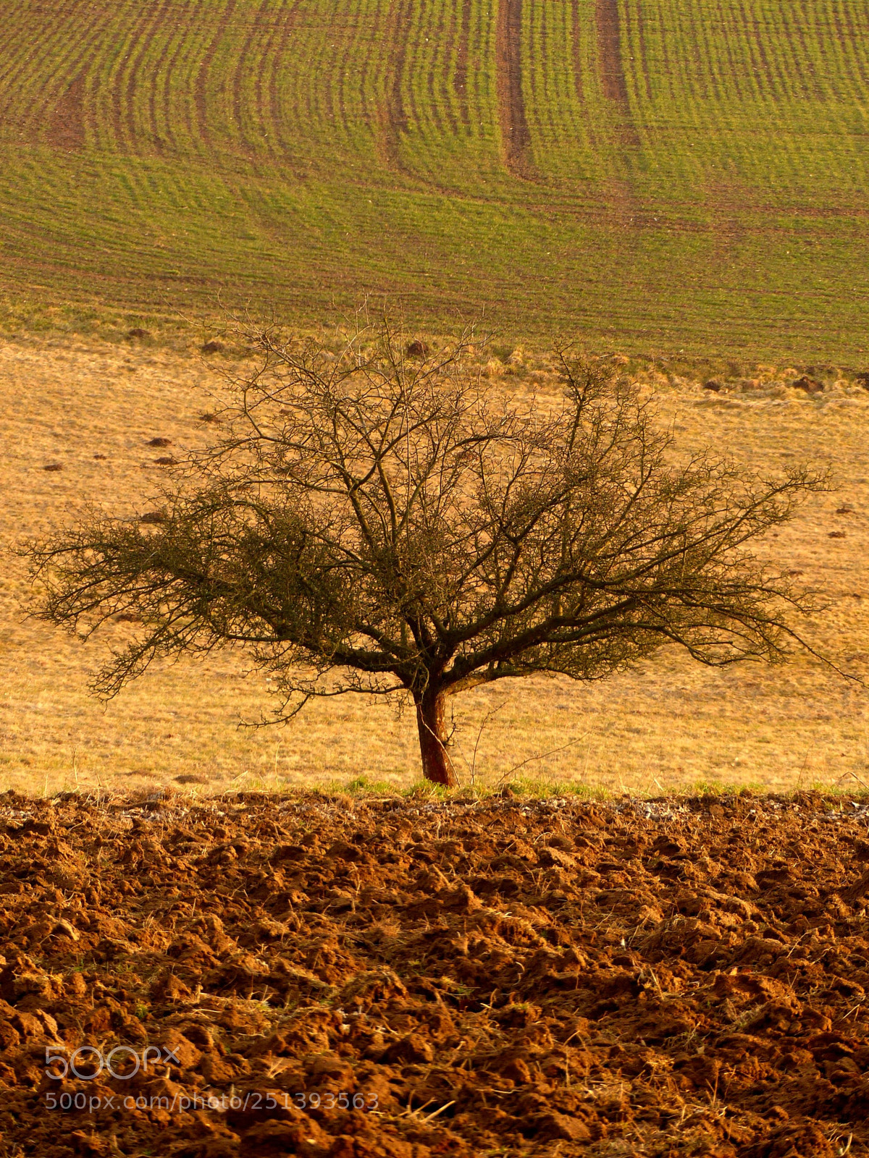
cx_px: 434
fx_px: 6527
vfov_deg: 10.1
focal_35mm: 195
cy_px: 579
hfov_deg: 7.6
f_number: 2.8
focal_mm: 35.1
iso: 100
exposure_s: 1/100
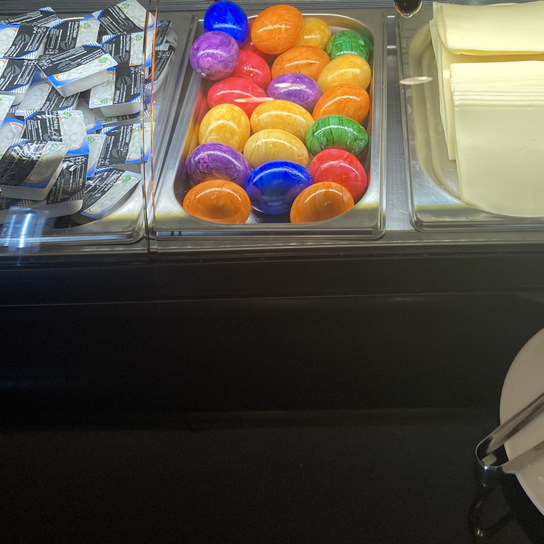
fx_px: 925
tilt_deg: -38.1
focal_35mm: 52
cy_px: 133
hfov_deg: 32.4
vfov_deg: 32.2
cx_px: 376
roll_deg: +0.3
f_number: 1.8
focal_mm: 3.99
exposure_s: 1/100
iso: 64
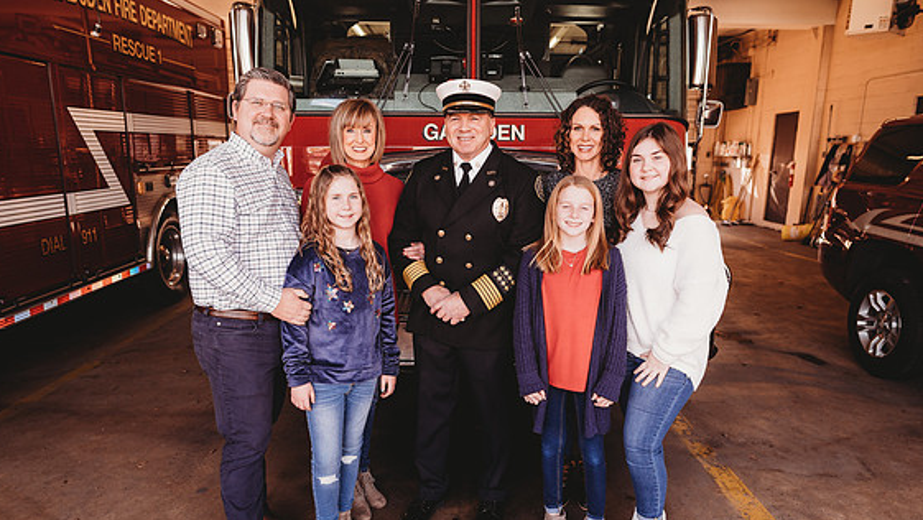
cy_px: 305
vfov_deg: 44.3
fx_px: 637
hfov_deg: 71.9
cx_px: 466
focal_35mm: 26
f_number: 3.2
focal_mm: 24
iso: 250
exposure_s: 1/250
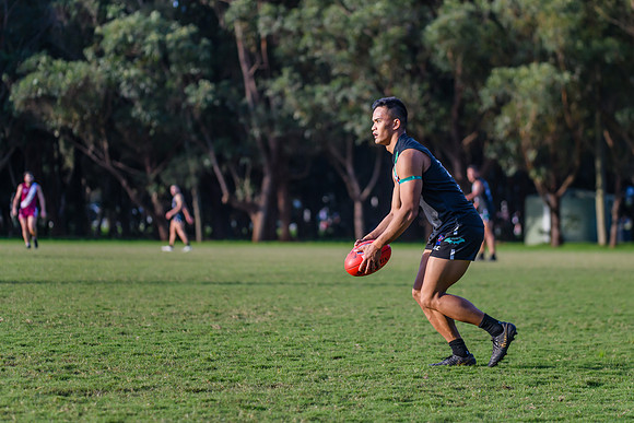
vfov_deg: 10.1
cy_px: 196
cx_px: 354
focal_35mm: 135
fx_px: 2382
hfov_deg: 15.2
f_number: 2.8
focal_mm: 120
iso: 900
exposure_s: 1/2500
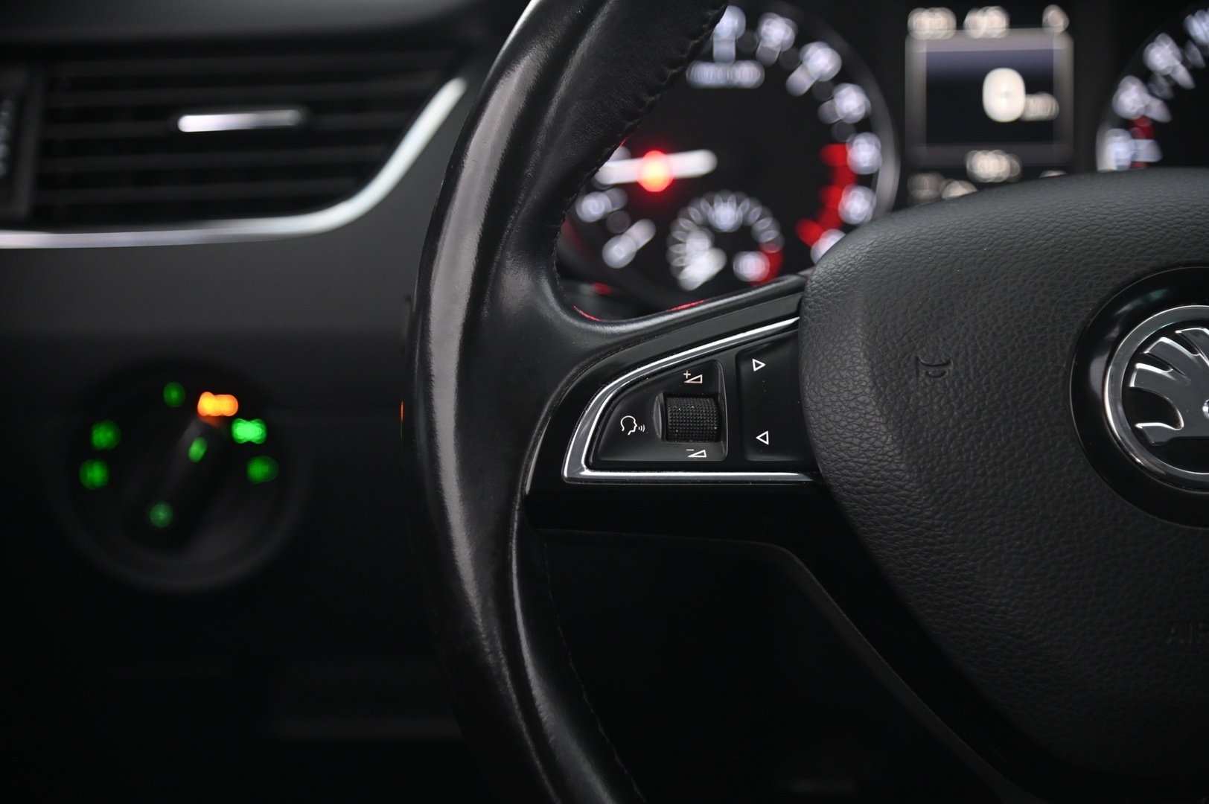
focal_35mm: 82
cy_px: 402
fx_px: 2752
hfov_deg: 24.8
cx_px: 604
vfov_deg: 16.6
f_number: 4
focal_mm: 82
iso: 2000
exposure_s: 1/13
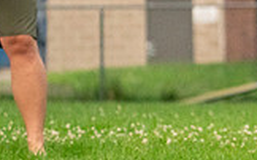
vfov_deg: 1.8
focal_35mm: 732
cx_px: 347
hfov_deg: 2.9
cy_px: -37
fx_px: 5123
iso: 6400
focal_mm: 200
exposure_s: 1/2000
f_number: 5.6
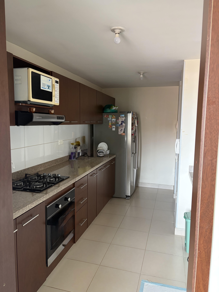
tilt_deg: -6.4
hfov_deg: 53.1
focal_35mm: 26
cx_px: 110
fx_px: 219
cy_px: 146
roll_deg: -0.5
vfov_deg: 67.3
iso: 200
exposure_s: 1/60
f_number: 1.6
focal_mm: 5.96
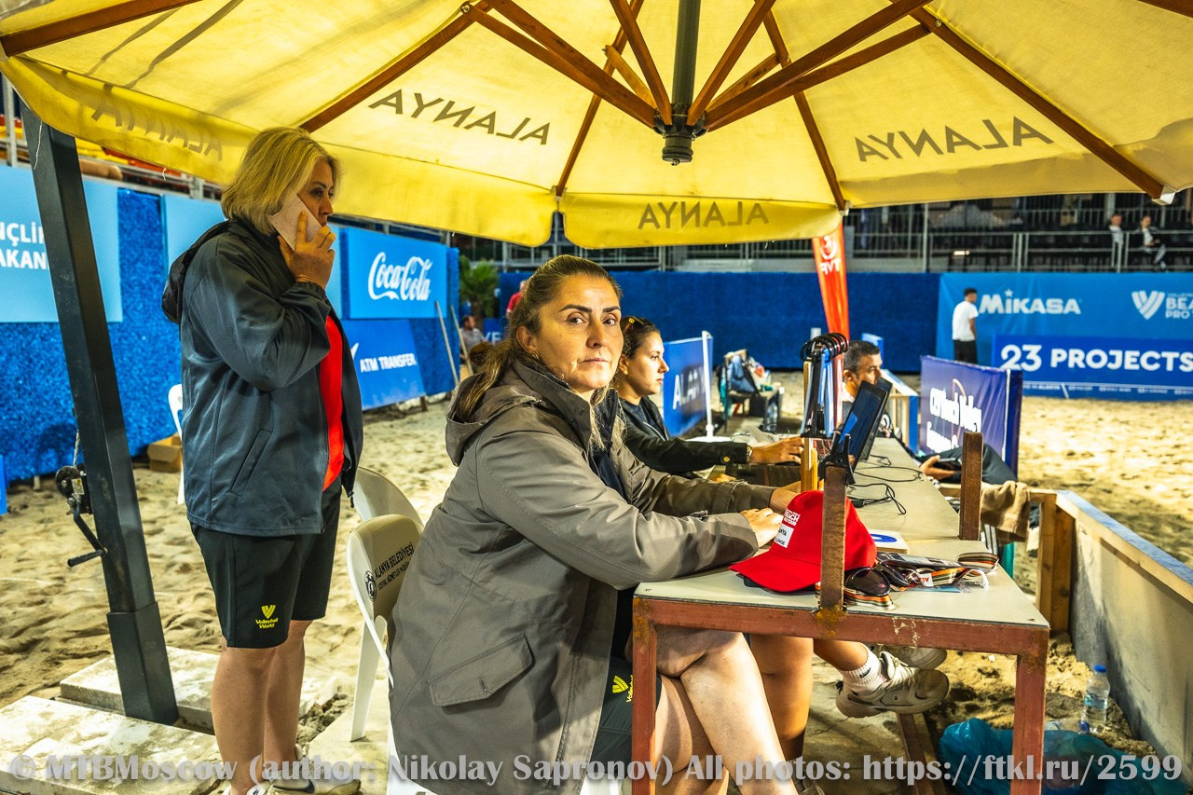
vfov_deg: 48.7
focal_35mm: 26
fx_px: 878
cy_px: 398
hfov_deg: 68.4
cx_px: 596
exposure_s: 1/400
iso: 1600
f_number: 4
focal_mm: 26.5
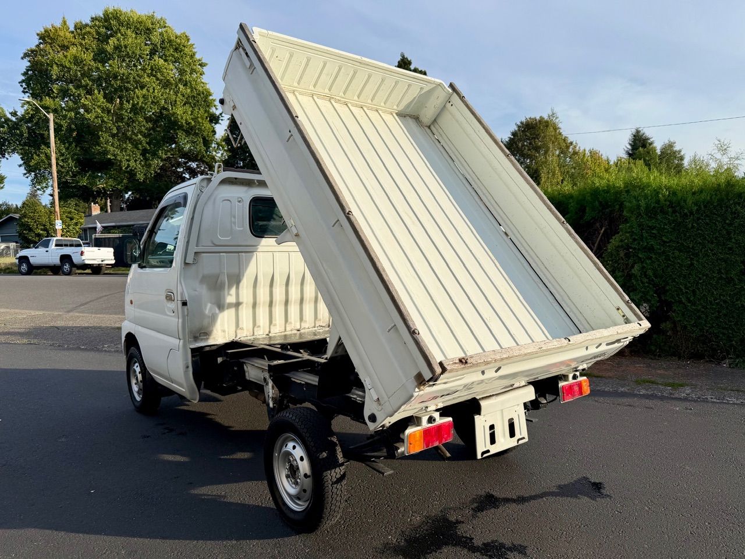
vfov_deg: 56.8
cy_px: 280
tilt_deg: -4.8
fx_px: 517
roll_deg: +2.1
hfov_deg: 71.6
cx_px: 372
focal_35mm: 24
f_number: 1.78
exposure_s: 1/4405
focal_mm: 6.76
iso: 80
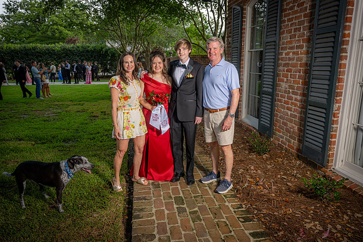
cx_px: 182
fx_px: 267
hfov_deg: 68.4
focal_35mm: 26
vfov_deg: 48.8
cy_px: 121
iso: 100
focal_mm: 26.5
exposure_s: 1/125
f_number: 5
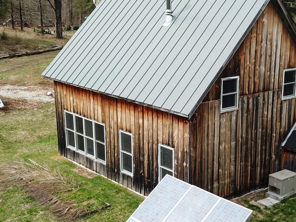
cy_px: 140
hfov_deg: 33.3
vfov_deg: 25.6
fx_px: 487
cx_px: 208
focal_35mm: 57
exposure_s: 1/560
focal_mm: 4.73
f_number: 2.2
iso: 100
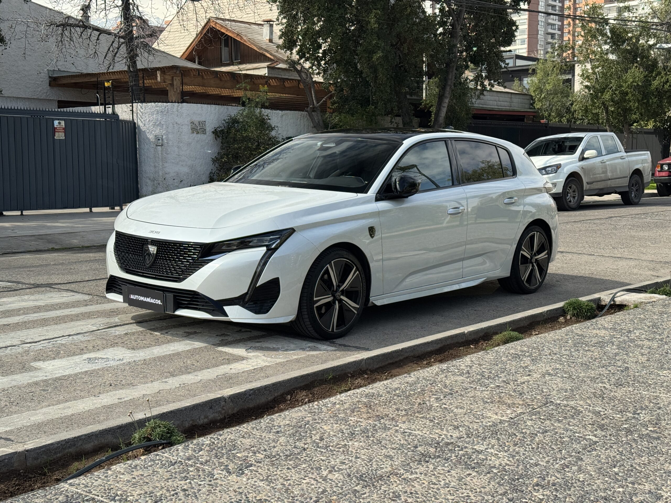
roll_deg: +1.3
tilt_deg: -5.1
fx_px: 930
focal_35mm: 48
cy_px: 252
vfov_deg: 30.3
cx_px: 336
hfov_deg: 39.7
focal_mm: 6.76
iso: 64
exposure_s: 1/1094
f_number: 1.78
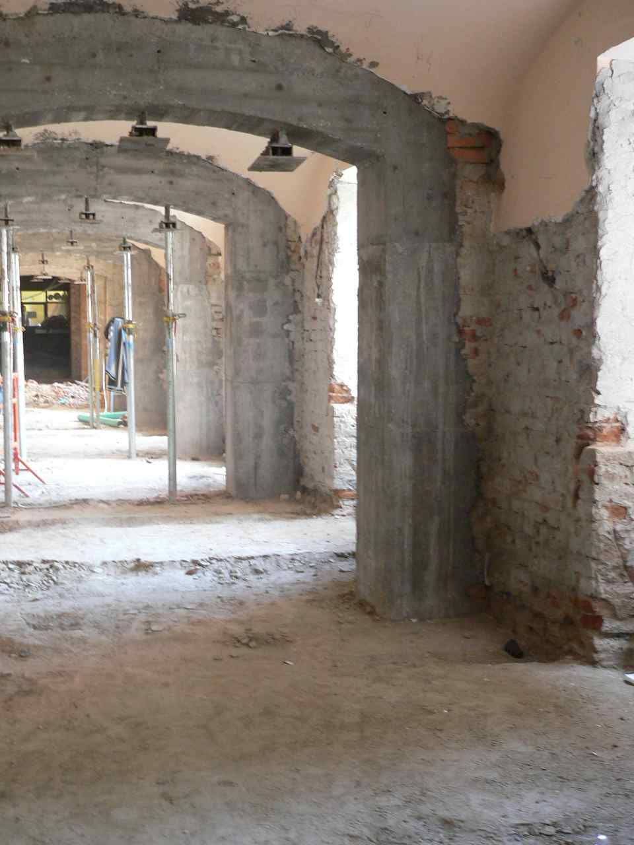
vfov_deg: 39.7
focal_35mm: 48
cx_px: 317
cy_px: 422
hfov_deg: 30.3
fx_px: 1172
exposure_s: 1/8
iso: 200
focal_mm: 7.9
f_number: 2.8
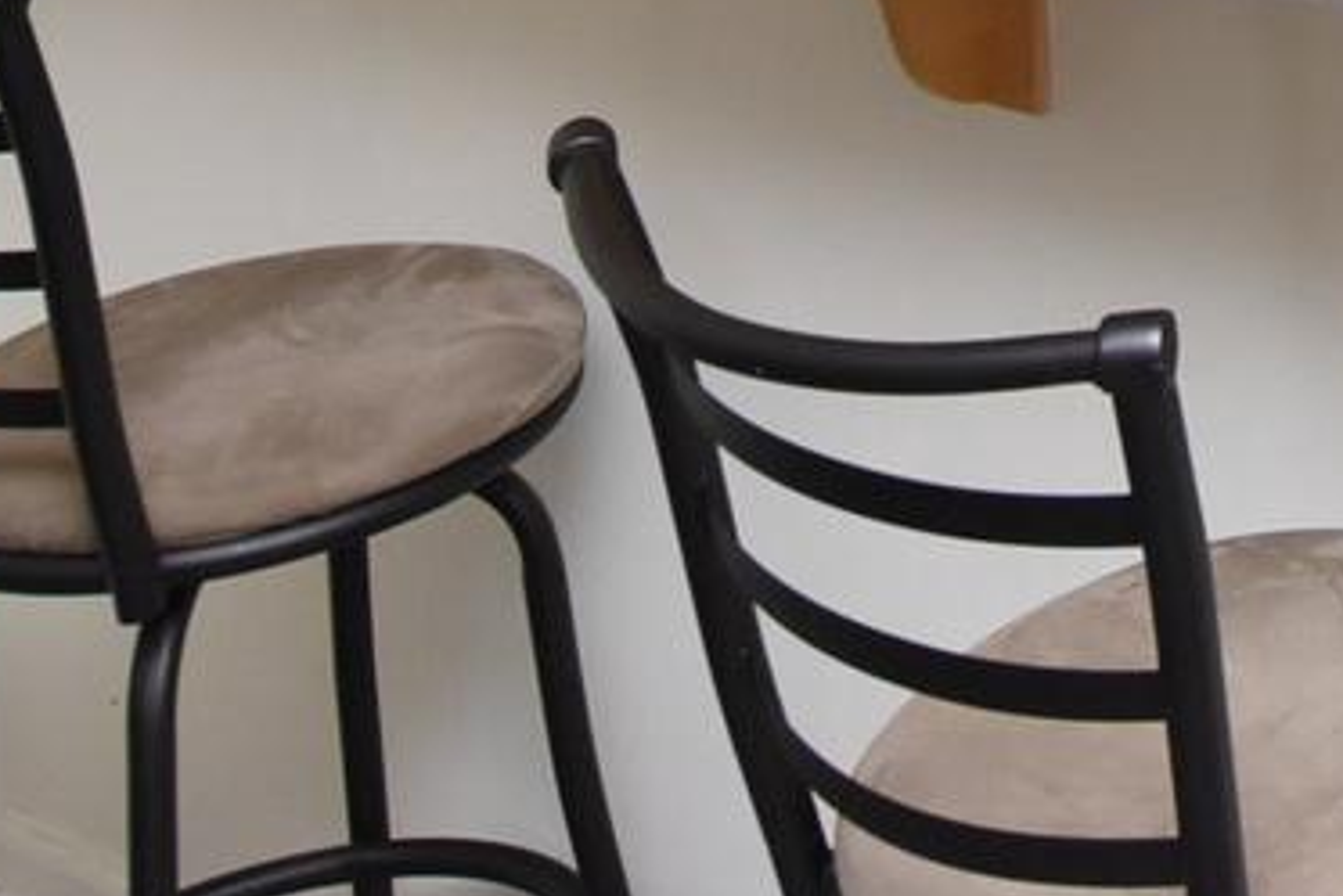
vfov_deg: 14.2
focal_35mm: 78
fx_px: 2911
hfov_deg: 21.2
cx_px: 2110
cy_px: -979
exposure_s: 1/60
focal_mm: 12
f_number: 6.3
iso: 800
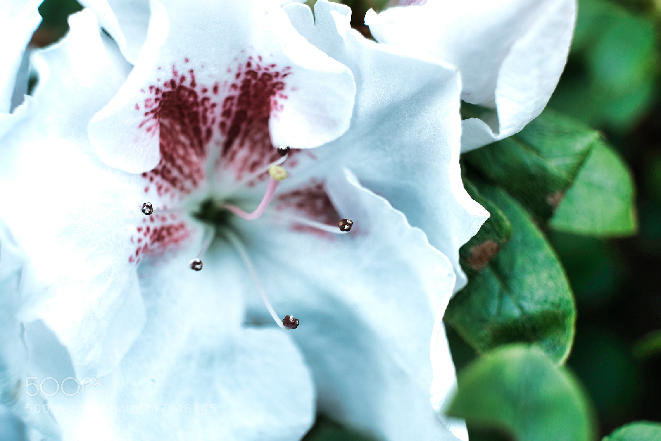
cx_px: 330
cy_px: 220
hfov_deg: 24.5
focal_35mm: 83
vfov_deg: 16.5
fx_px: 1524
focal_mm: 55
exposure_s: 1/60
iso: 200
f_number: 5.6
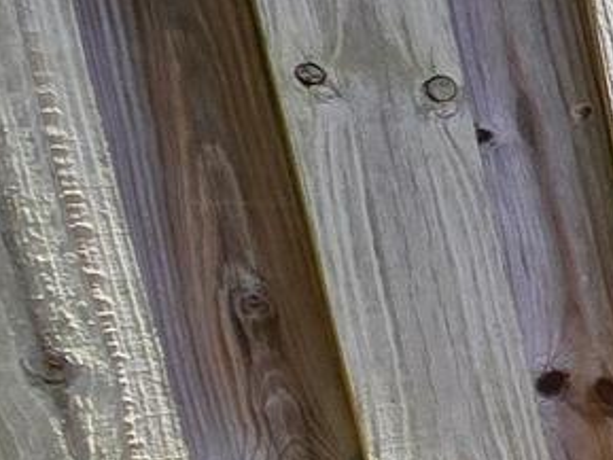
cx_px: 1797
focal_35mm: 92
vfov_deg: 15.4
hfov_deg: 11.8
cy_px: 572
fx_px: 1630
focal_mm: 2.2
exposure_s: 1/441
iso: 50
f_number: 2.2
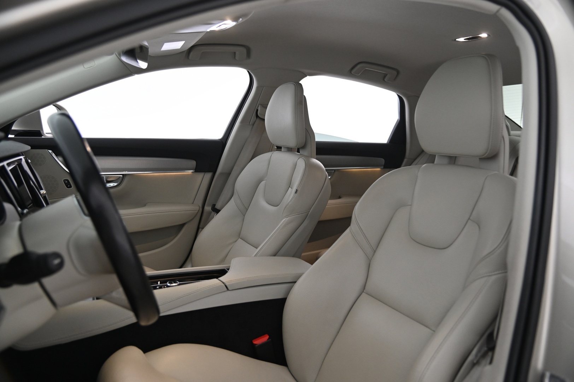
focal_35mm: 31
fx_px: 494
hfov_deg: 60.3
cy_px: 191
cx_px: 287
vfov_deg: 42.3
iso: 2000
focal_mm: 31
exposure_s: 1/40
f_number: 4
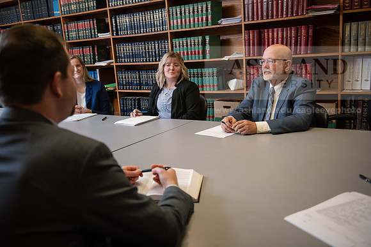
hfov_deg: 54.4
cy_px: 124
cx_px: 186
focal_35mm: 35
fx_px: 361
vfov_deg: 37.9
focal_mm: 35
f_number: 3.5
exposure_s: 1/125
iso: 1000
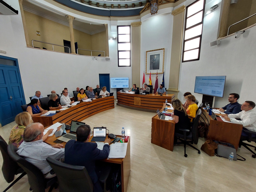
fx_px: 96
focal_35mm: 13
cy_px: 96
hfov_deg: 106.2
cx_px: 128
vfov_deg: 89.9
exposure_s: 1/100
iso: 100
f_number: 2.2
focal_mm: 1.74
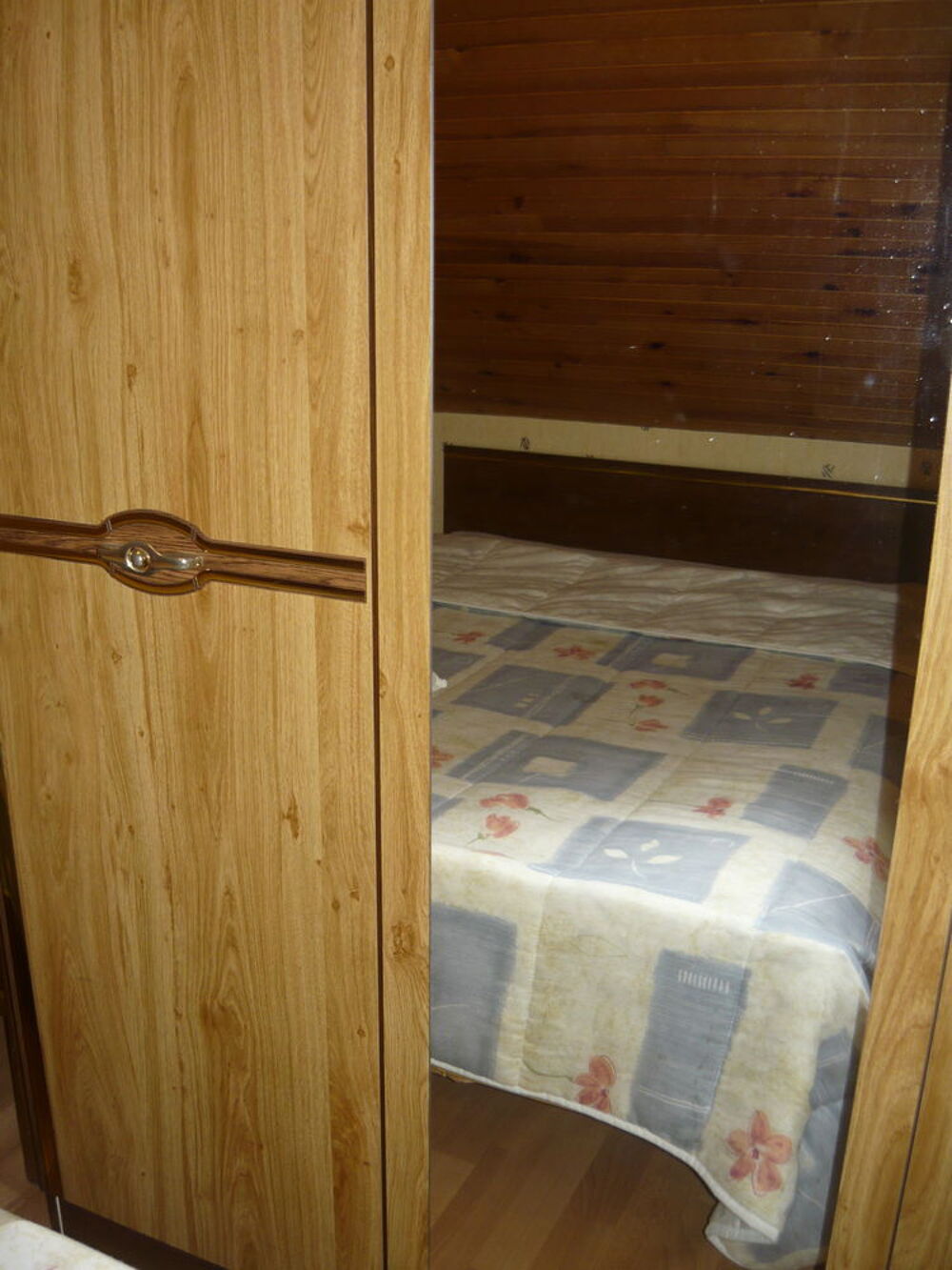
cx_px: 476
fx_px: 1210
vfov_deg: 55.3
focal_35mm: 33
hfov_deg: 43.0
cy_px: 635
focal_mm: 5.5
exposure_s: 1/30
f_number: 2.8
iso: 125
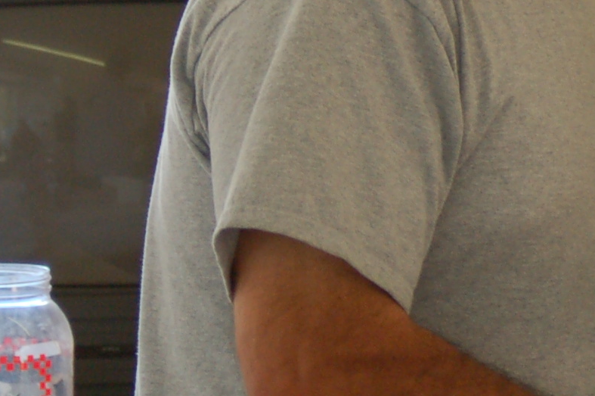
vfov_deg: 4.0
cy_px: 12
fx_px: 5680
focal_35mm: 344
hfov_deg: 5.9
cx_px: 1009
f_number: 4.8
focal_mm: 60
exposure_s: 1/125
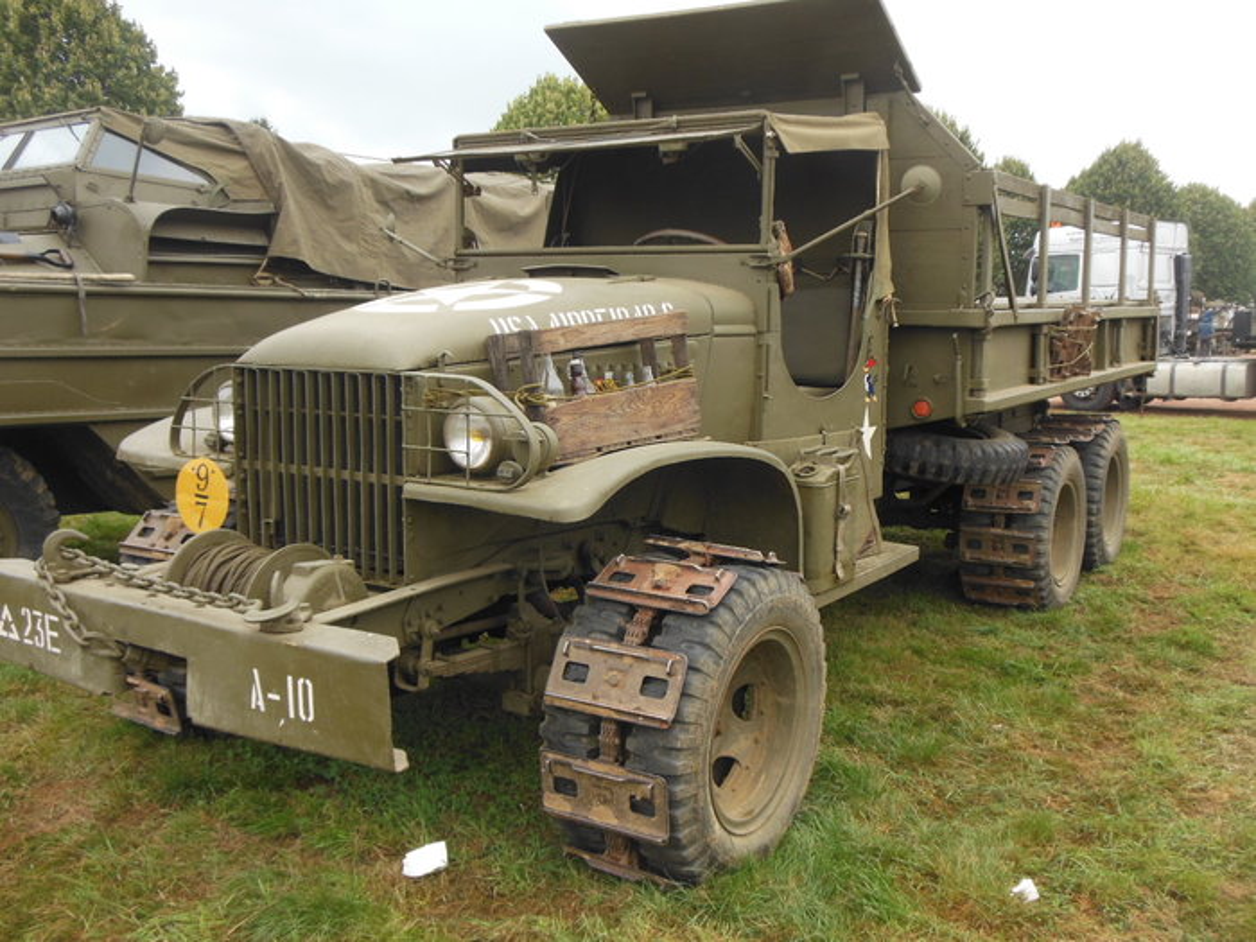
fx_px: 1197
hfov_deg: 55.4
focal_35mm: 33
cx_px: 628
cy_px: 471
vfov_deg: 42.9
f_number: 3.5
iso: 125
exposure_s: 1/200
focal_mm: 6
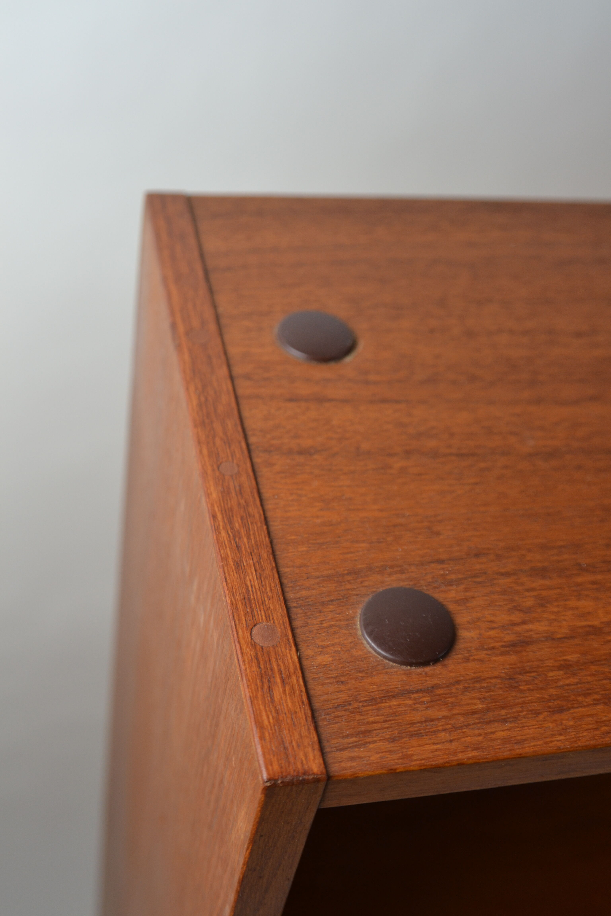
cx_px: 306
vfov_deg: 37.9
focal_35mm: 52
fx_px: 1336
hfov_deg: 25.8
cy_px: 458
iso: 400
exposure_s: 1/80
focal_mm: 35
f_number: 4.5
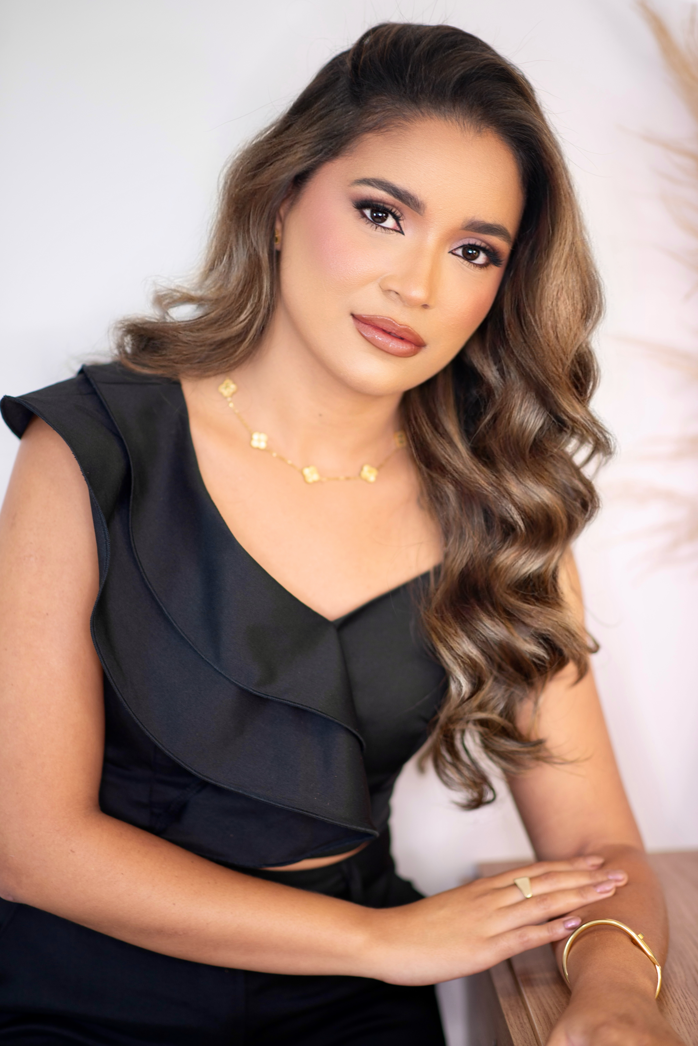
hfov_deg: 16.1
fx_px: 2470
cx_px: 349
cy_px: 523
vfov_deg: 23.9
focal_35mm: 85
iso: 320
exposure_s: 1/160
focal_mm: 85
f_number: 1.8
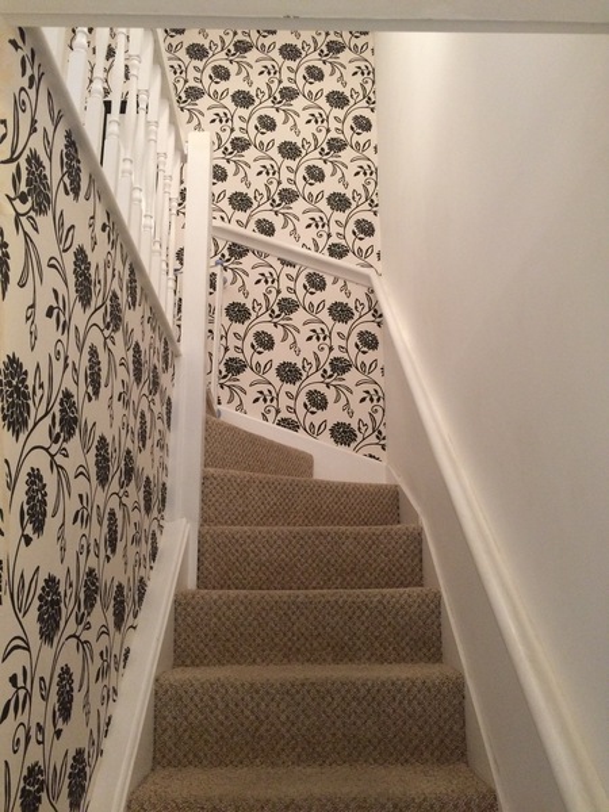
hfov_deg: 48.2
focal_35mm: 29
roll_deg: +0.5
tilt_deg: +17.2
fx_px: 680
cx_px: 304
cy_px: 406
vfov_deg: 61.7
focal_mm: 4.15
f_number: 2.2
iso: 250
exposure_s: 1/20
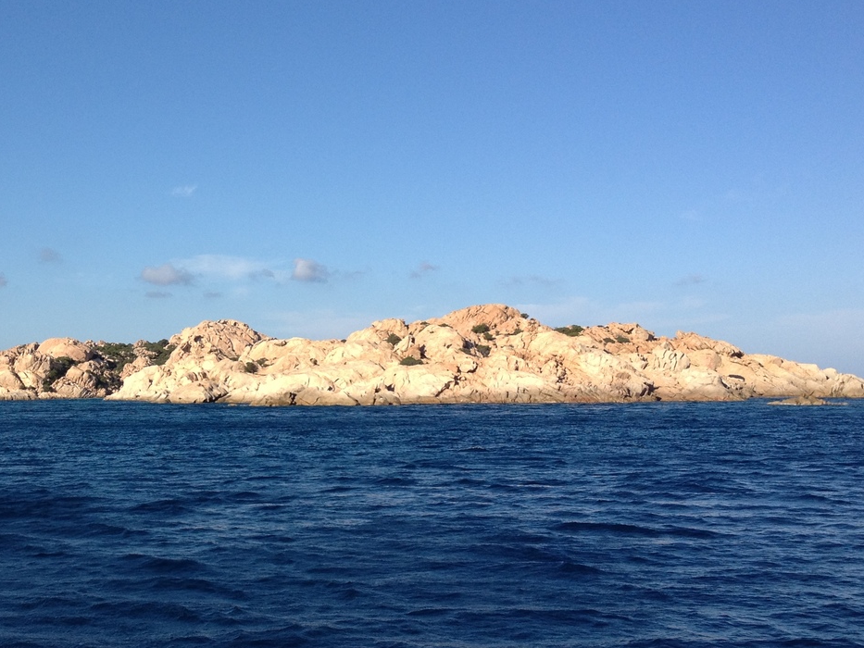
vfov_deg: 24.4
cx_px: 174
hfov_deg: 31.4
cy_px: 307
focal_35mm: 60
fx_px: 1498
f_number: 2.4
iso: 64
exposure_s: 1/1381
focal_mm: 4.28
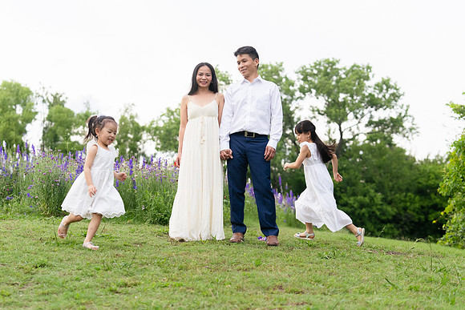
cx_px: 232
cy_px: 155
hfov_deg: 28.8
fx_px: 904
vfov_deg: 19.5
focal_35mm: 70
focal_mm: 70
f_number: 3.5
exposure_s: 1/1250
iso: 1000
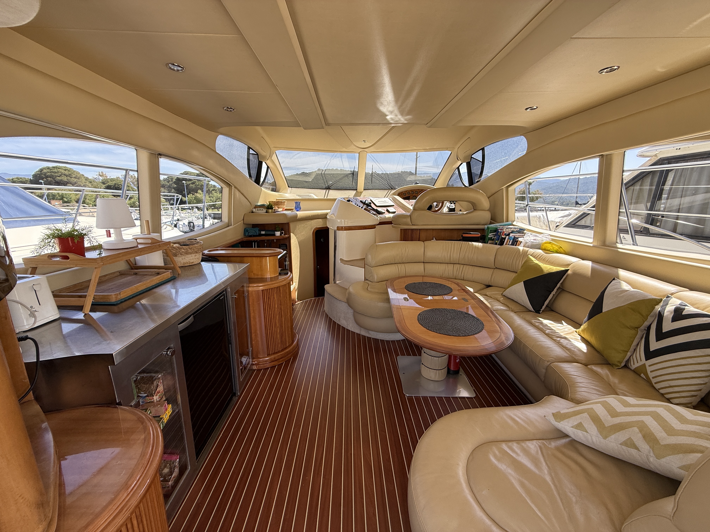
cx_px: 355
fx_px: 287
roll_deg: +0.1
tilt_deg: -11.6
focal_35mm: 14
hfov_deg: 102.1
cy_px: 266
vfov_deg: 85.7
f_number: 2.2
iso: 64
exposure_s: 1/142
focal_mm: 2.22
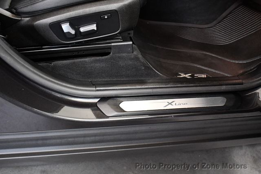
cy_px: 87
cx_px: 130
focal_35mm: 36
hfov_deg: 53.1
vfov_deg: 36.9
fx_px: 261
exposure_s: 1/60
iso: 3200
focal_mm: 18
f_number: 3.5
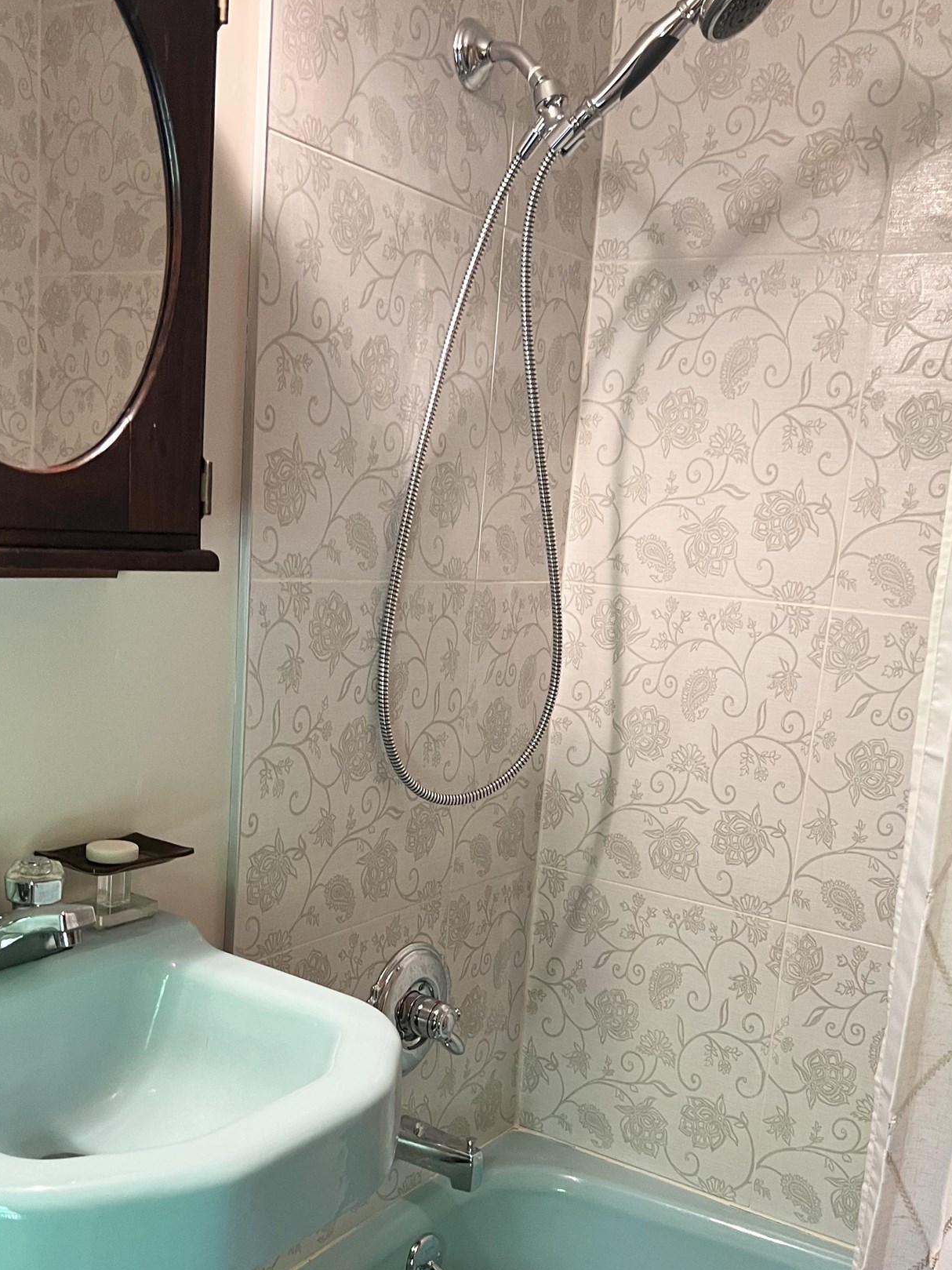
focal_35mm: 37
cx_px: 448
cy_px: 833
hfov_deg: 38.6
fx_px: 1357
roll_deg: -3.3
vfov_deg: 49.4
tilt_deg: -11.4
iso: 250
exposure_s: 1/60
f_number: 1.5
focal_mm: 5.7
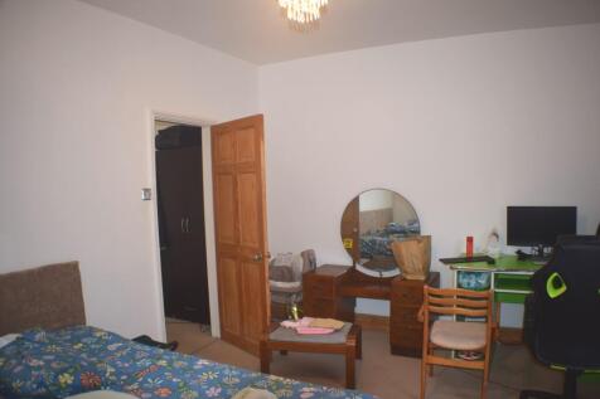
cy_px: 200
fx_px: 550
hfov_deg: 57.2
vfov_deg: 39.9
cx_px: 300
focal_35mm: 33
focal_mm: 22
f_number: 3.8
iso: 100
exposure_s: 1/13
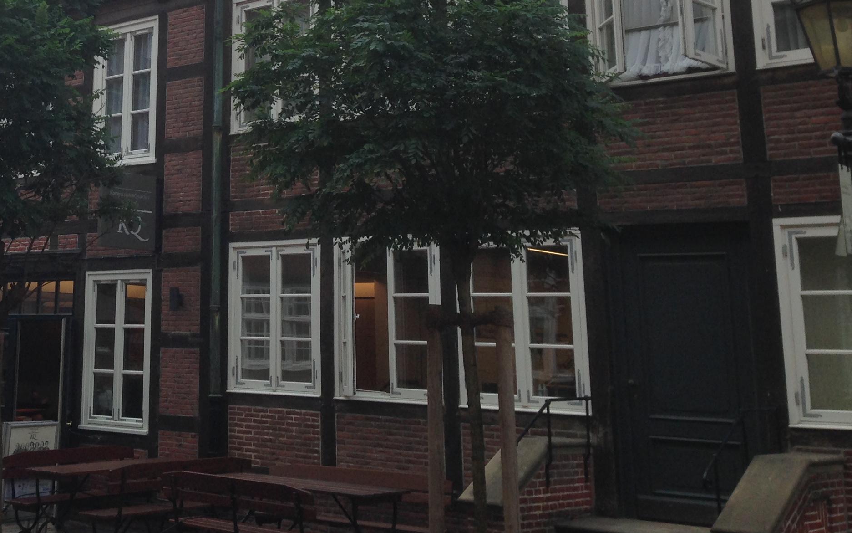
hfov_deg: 32.4
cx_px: 145
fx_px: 1416
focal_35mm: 61
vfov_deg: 20.6
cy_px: 8
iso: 50
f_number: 2.4
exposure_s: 1/261
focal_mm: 4.12
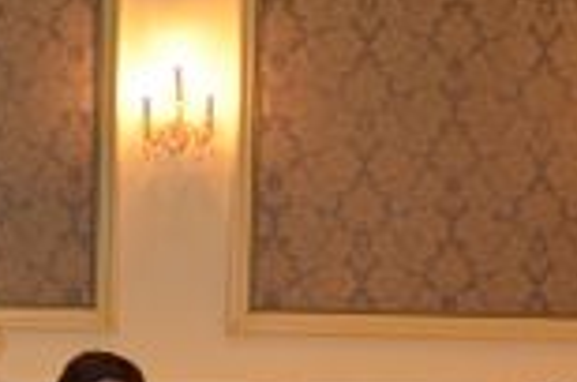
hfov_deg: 16.4
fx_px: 1994
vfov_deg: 10.8
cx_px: 127
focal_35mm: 125
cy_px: 436
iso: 1800
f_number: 4
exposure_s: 1/60
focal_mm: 25
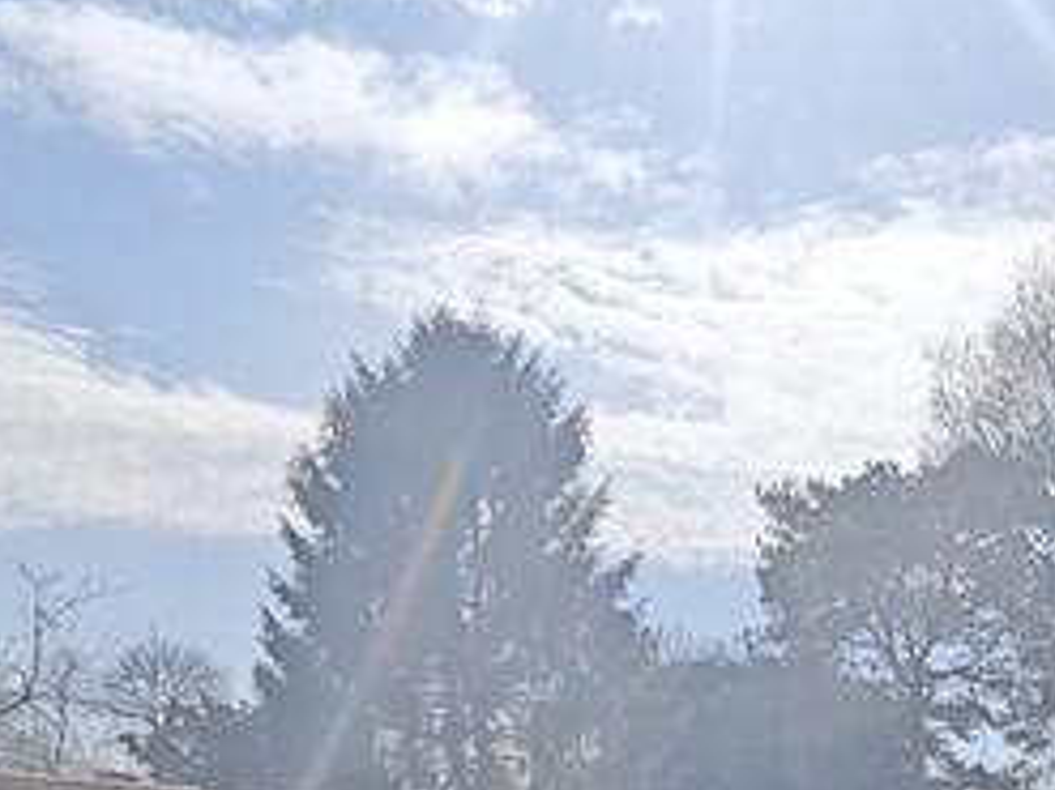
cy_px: 1076
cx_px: 970
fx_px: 1767
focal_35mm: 58
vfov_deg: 22.1
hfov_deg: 31.5
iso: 50
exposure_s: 1/1827
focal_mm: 2.16
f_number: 2.2
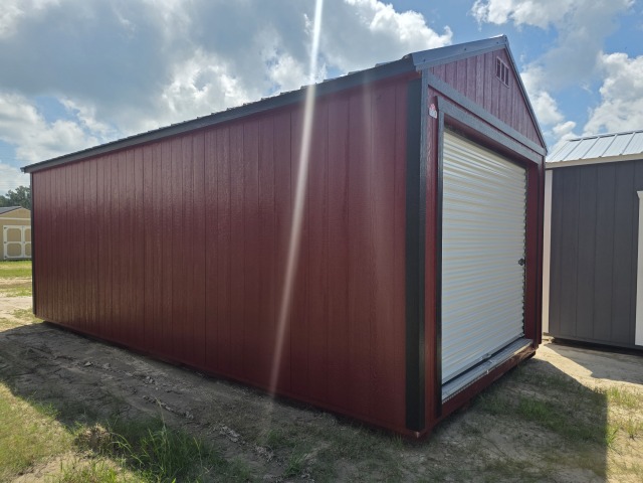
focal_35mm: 23
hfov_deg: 73.9
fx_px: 427
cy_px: 242
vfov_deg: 58.9
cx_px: 322
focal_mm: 6.3
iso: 80
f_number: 1.7
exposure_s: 1/6150
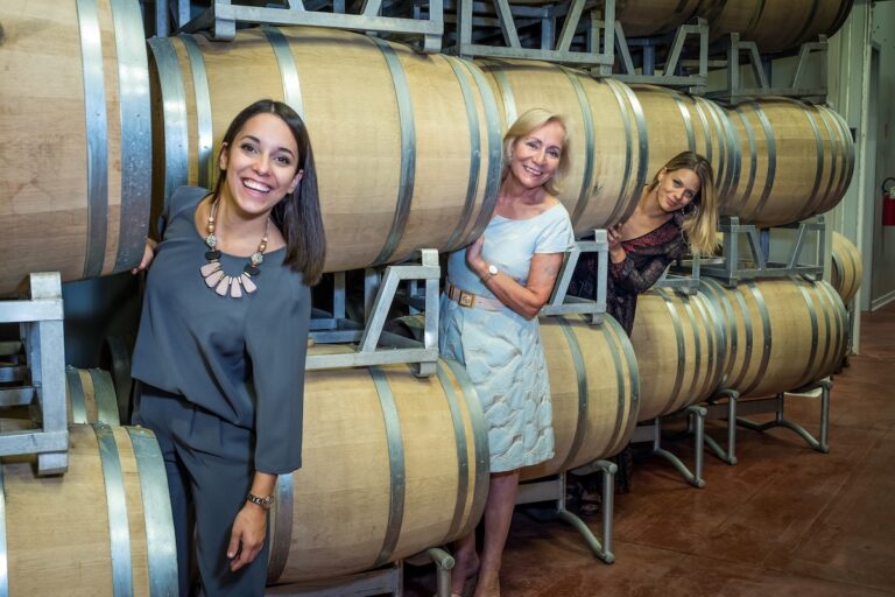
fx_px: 994
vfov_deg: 33.4
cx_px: 448
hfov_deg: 48.5
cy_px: 298
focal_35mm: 40
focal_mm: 26.6
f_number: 4.5
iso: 1000
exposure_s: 1/15
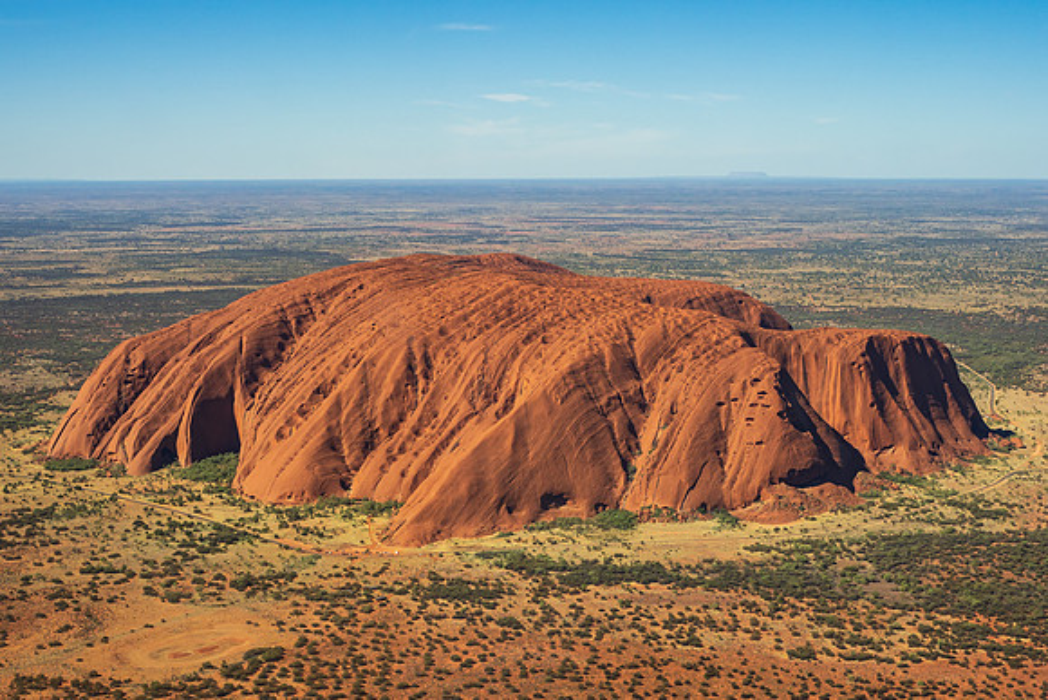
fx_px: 1645
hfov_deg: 35.3
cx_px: 524
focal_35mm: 56
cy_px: 315
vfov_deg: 24.0
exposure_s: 1/800
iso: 200
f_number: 8
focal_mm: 27
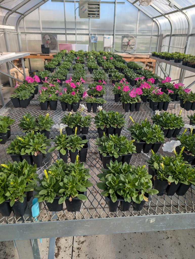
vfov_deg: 71.5
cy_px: 130
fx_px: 180
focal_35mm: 24
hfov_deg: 56.9
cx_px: 98
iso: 20
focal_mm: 6.9
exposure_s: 1/615
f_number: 1.68
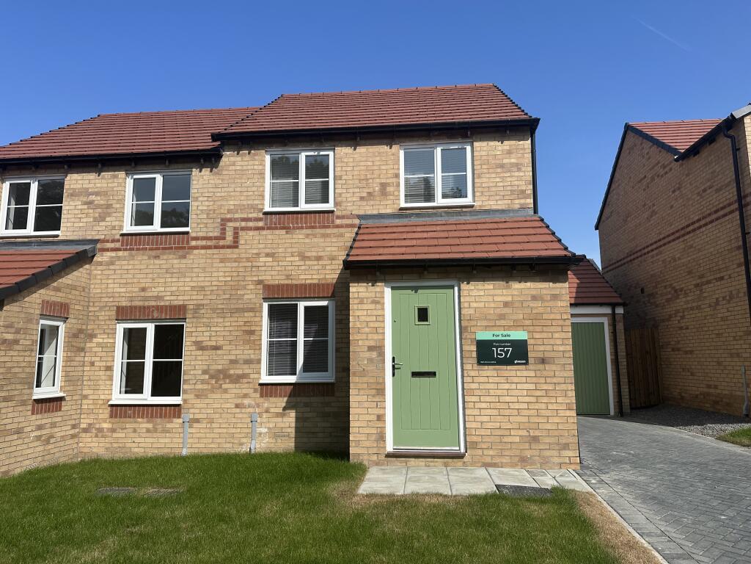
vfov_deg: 56.8
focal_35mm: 24
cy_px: 282
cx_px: 376
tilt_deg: +8.4
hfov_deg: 71.6
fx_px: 521
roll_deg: +0.5
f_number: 1.78
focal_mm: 6.86
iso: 80
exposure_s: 1/5263
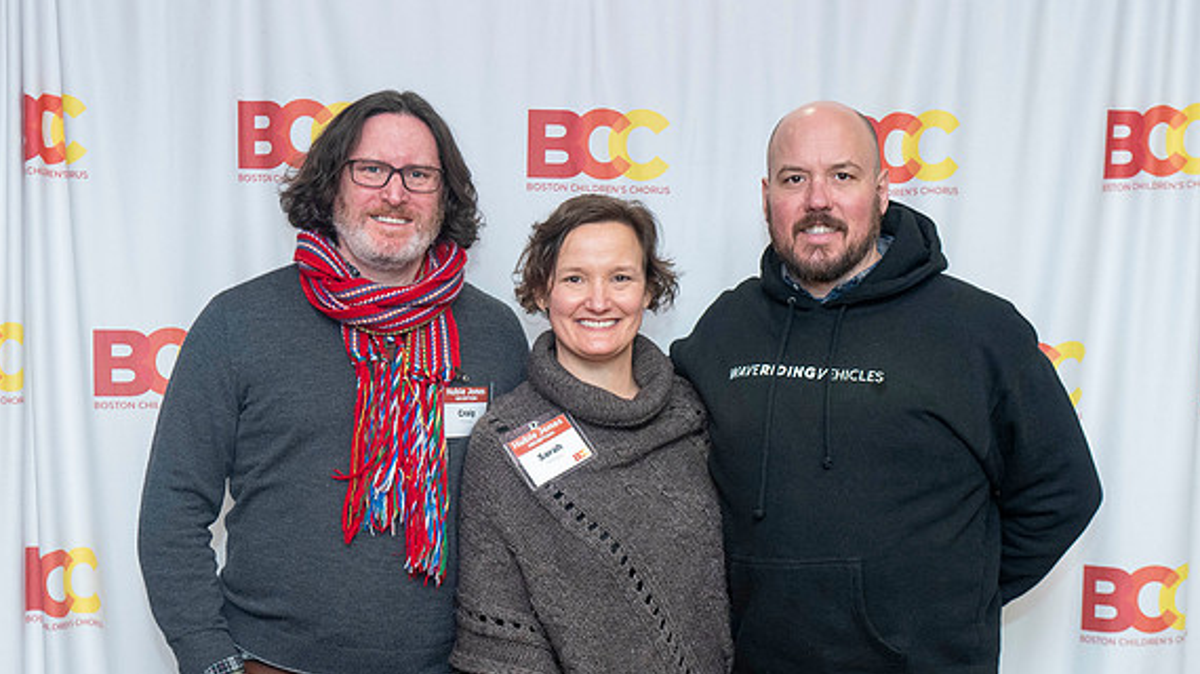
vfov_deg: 21.3
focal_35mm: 56
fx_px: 1781
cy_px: 488
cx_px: 582
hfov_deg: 37.2
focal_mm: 35
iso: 1250
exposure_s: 1/200
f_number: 3.2
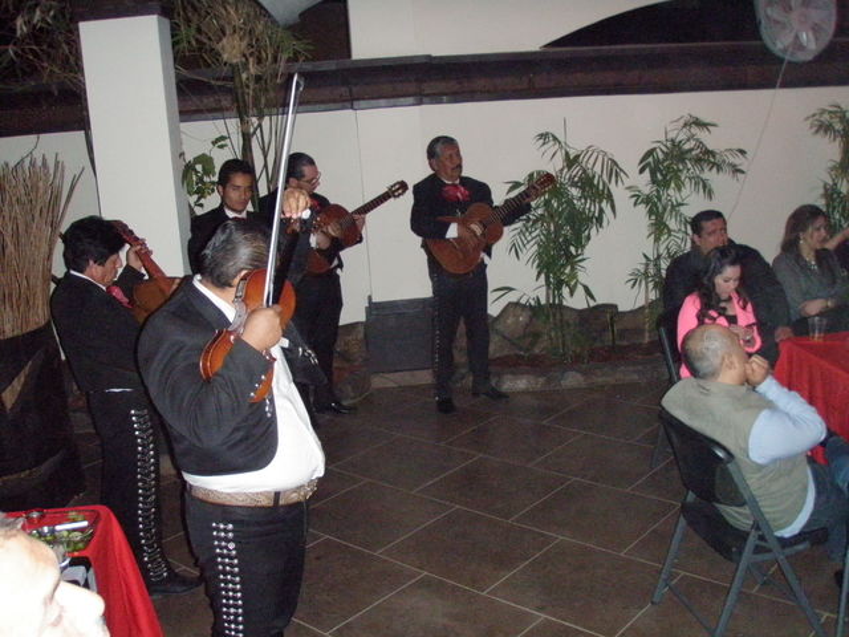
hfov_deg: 49.0
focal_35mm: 38
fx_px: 932
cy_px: 318
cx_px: 424
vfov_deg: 37.7
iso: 800
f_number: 3.5
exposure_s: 1/30
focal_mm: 6.7
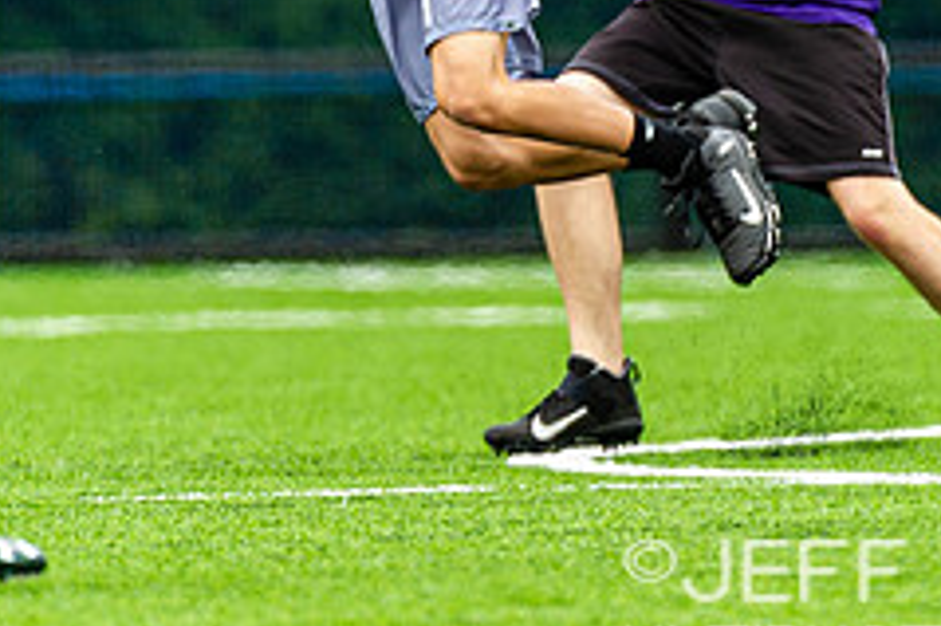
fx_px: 36176
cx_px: 652
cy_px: -57
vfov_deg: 1.0
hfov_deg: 1.5
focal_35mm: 1385
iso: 400
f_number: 4
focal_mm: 400
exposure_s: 1/1000
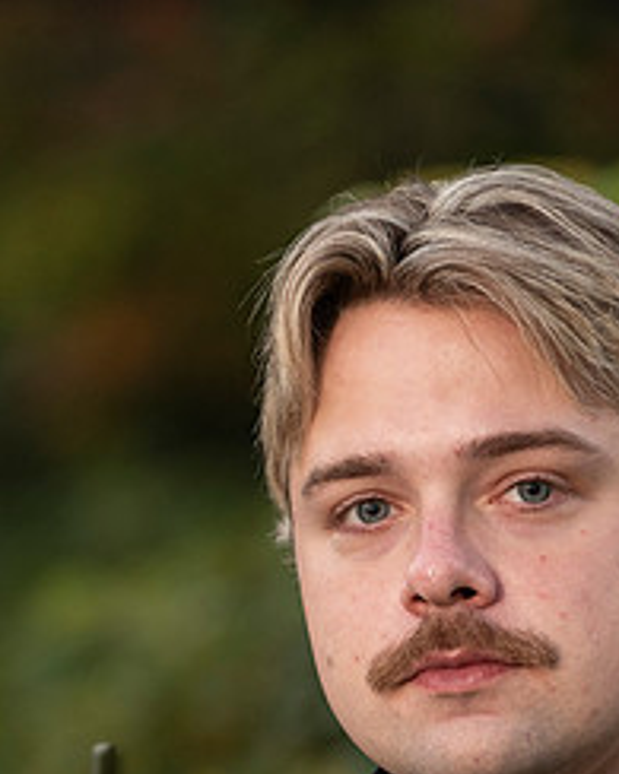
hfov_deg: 3.0
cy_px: 685
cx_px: 433
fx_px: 11915
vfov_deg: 3.7
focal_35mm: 520
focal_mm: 200
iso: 800
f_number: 4
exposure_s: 1/125
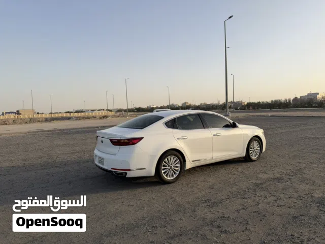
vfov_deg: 56.8
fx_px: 225
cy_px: 122
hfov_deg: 71.6
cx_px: 162
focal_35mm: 24
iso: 80
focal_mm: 6.76
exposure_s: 1/2801
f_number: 1.78
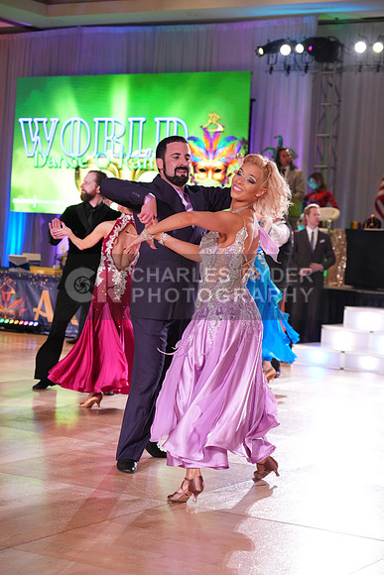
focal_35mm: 74
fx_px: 1183
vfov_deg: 27.3
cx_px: 192
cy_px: 288
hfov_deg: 18.4
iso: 2000
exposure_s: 1/320
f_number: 4
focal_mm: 74
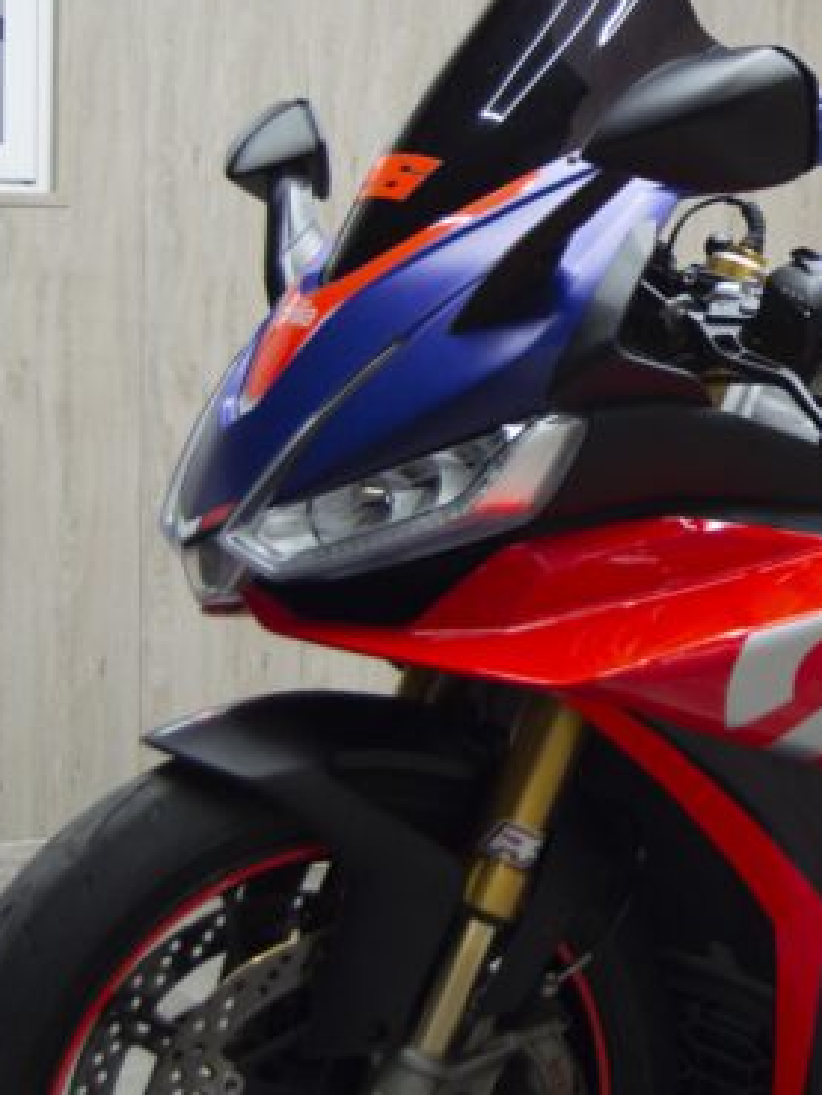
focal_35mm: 90
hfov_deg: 16.1
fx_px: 2848
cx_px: 819
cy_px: 347
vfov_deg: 21.7
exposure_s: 1/60
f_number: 4.2
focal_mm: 30
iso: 400
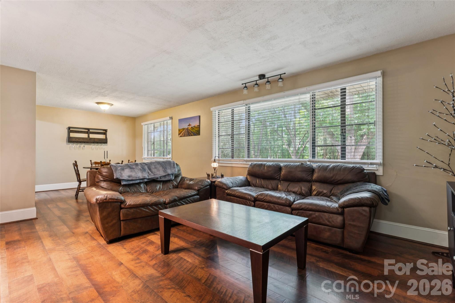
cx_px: 228
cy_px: 152
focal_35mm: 17
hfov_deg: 94.6
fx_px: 210
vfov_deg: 71.7
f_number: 13
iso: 100
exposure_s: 1.6
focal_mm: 16.6
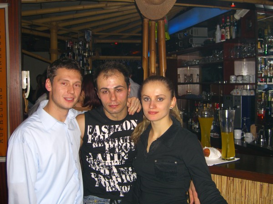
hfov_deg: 49.0
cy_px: 102
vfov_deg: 37.7
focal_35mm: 38
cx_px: 136
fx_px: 300
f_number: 2.8
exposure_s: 1/60
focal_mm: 7.9
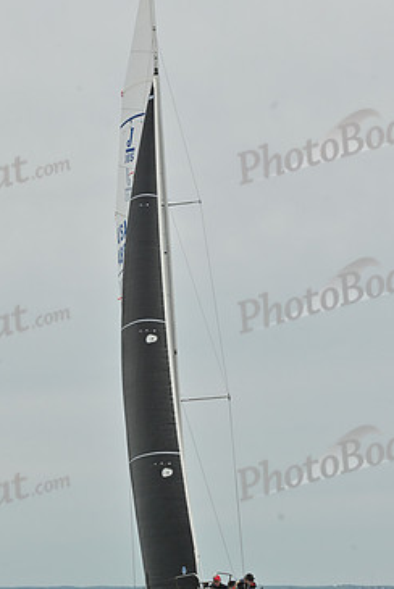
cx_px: 154
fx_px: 2654
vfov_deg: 12.7
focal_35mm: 162
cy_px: 399
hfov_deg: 8.5
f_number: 11
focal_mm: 102
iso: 320
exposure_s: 1/1250
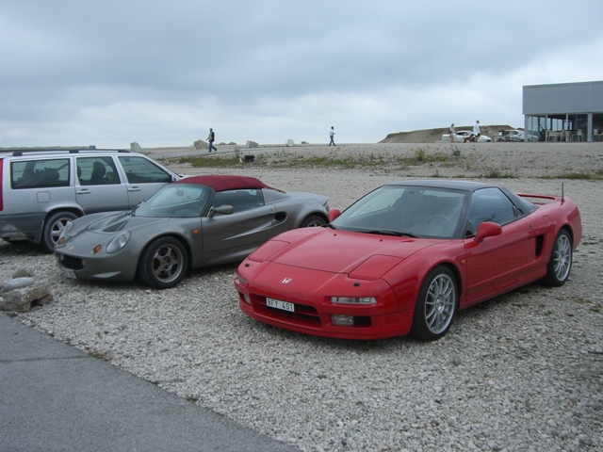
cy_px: 226
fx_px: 662
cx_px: 302
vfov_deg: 37.7
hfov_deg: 49.0
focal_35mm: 38
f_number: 4.3
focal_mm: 6.2
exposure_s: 1/400
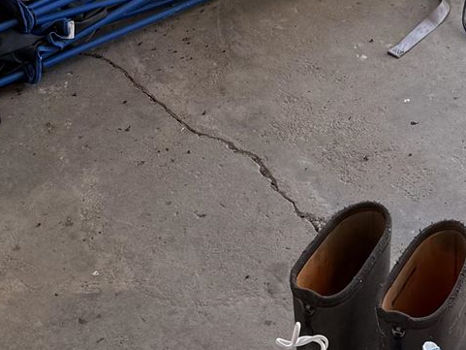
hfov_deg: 17.1
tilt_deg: -21.8
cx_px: 313
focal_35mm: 115
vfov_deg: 11.5
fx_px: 1549
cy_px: -361
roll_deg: +2.2
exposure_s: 1/319
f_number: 1.78
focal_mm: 6.76
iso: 80
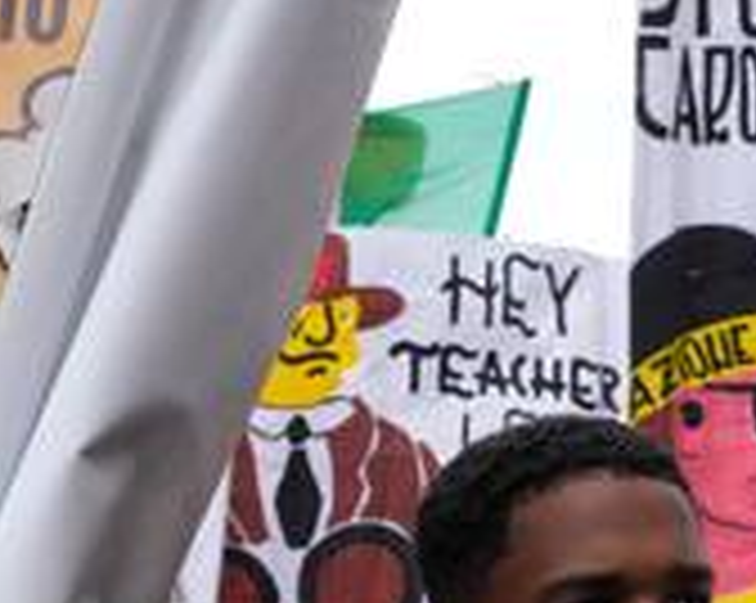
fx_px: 2101
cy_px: 853
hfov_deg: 20.1
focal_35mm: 94
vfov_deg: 15.3
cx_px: 126
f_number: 5.6
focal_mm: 24
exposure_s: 1/500
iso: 400
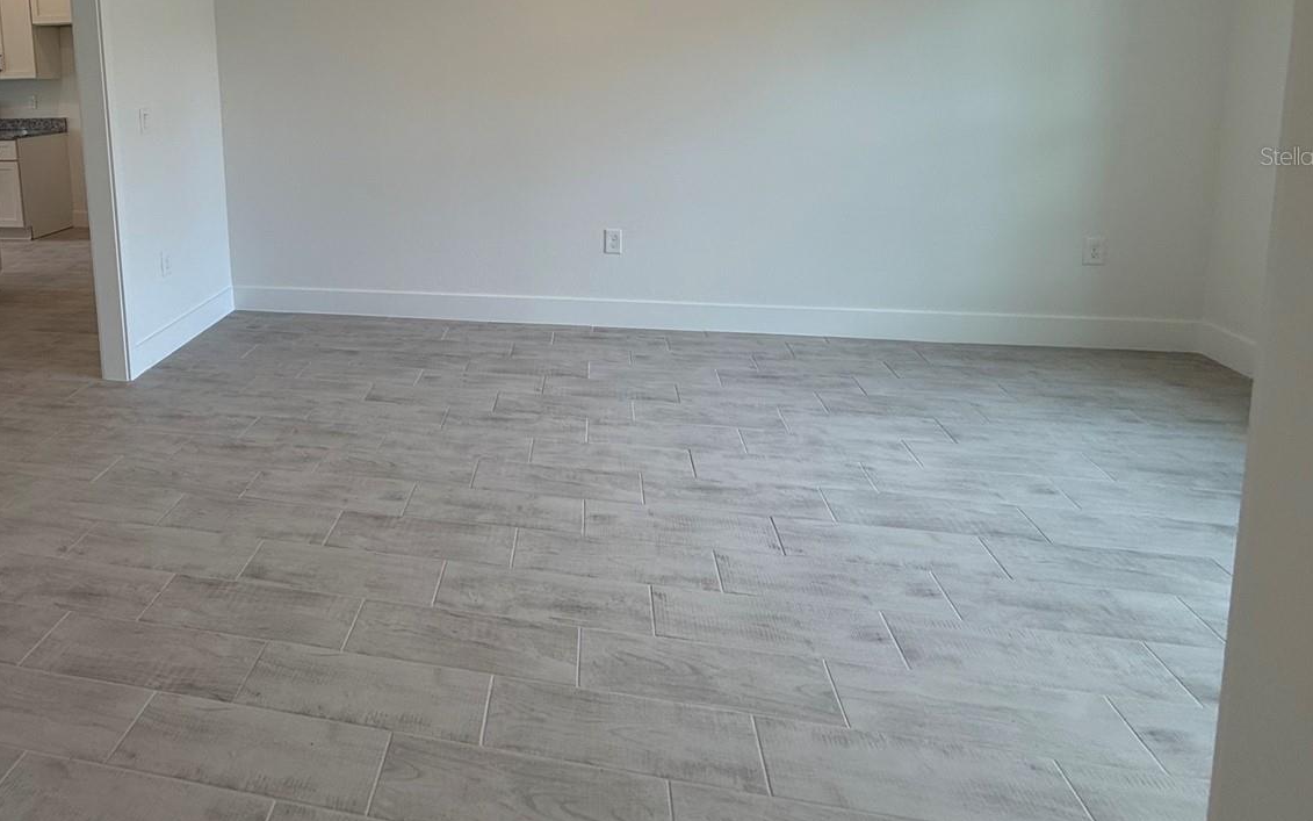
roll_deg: +1.9
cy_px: 156
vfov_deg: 53.2
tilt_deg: -6.6
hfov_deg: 79.7
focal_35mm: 21
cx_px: 441
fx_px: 751
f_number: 2.2
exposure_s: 1/120
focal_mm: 2.22
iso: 80
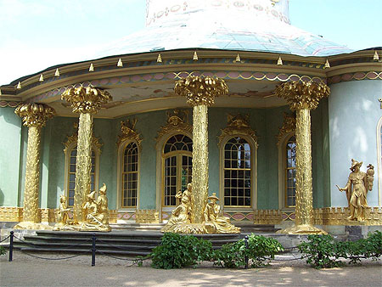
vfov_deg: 32.2
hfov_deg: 42.1
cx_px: 191
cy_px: 144
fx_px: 497
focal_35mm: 45
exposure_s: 1/366
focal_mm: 7.6
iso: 80
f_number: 3
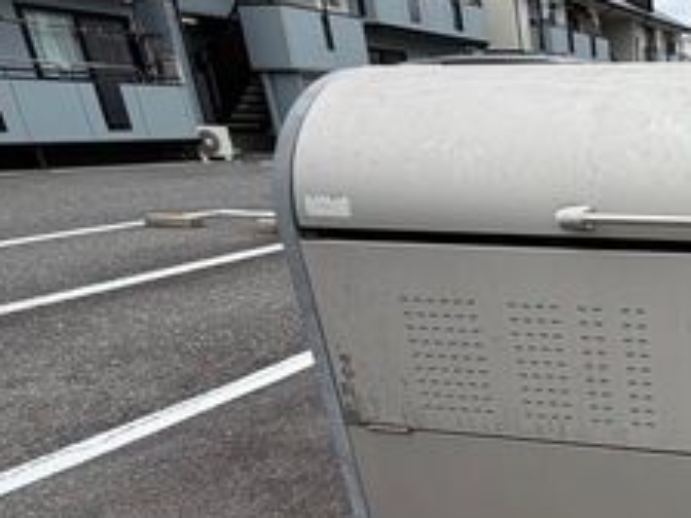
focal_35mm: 35
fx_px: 699
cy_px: 364
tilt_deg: -18.7
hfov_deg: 40.0
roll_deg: +1.1
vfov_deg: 40.0
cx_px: 799
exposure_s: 1/502
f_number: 2.2
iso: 50
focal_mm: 2.22
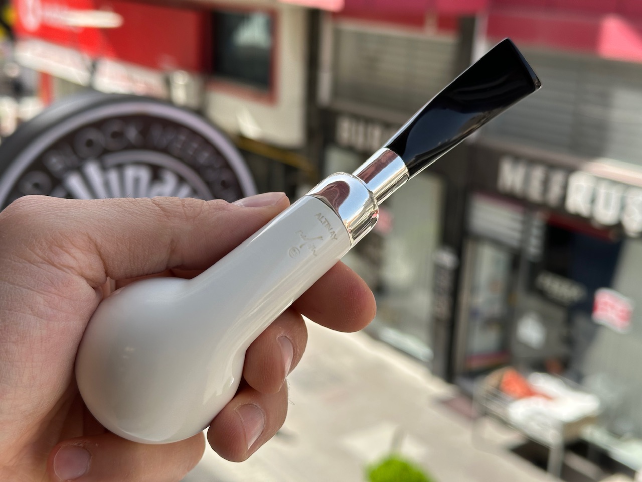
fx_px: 890
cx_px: 321
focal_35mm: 48
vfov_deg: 30.3
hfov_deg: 39.7
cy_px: 241
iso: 64
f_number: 1.78
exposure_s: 1/1085
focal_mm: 6.86
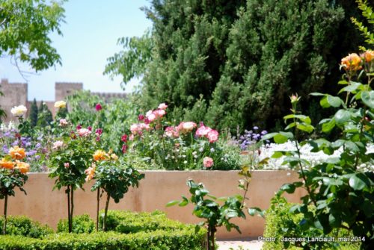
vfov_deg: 13.1
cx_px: 187
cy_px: 125
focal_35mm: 105
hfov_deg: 19.4
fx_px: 1092
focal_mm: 70
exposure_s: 1/400
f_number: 5
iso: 200
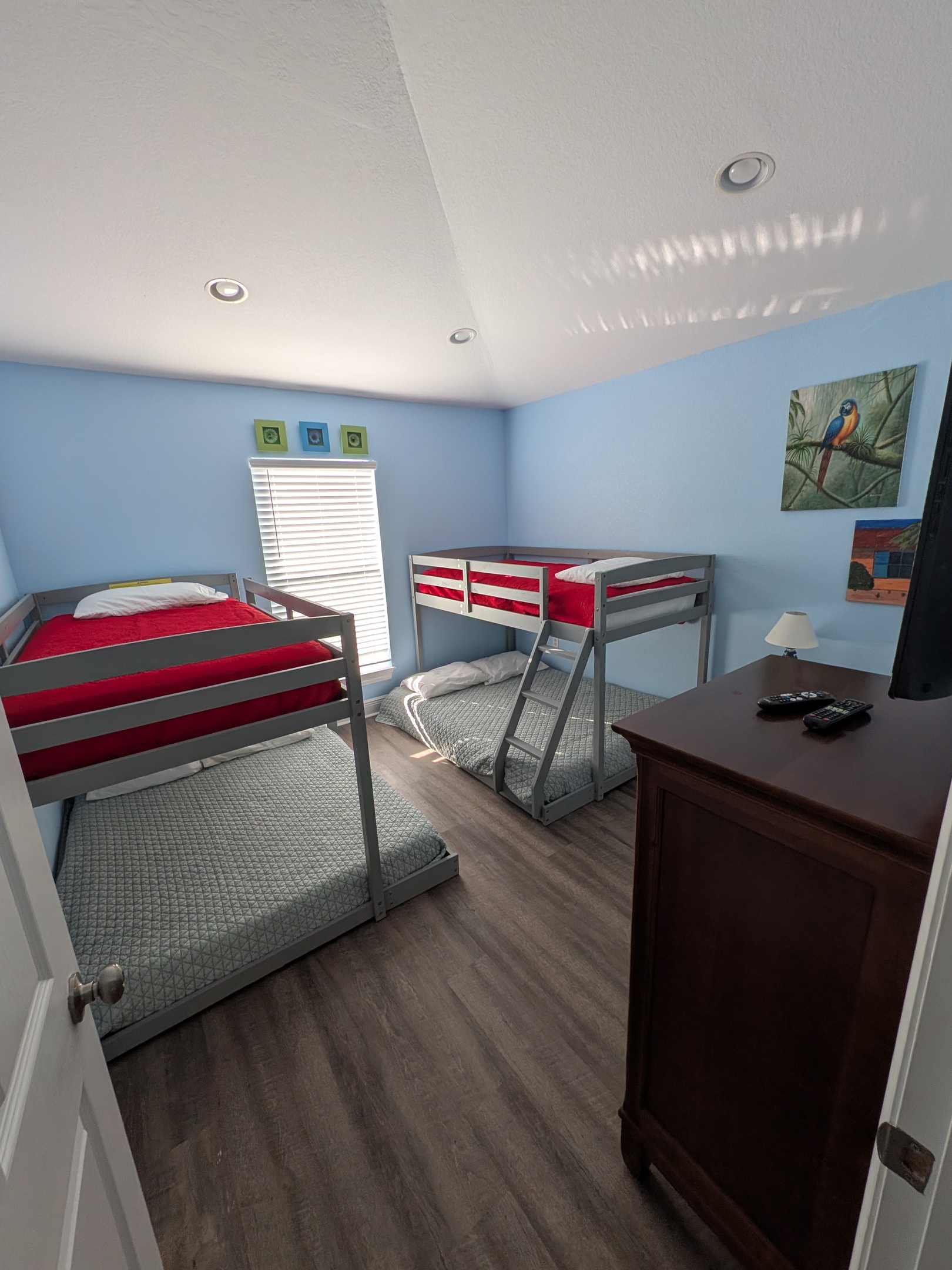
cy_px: 635
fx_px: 477
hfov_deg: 89.9
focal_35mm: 13
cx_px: 476
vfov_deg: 106.2
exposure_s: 1/70.6
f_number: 2.2
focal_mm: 1.54
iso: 41
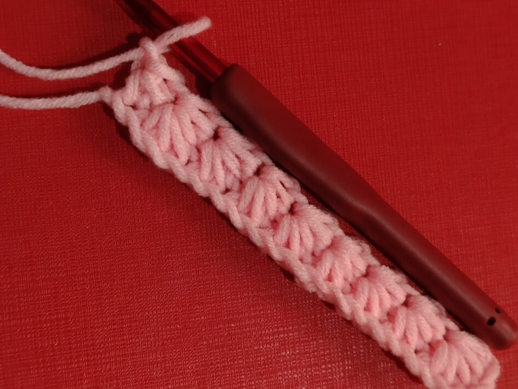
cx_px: 241
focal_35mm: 52
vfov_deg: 28.0
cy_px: 184
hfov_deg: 36.8
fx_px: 778
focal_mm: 5.25
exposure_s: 1/33.3
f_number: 1.75
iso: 2072
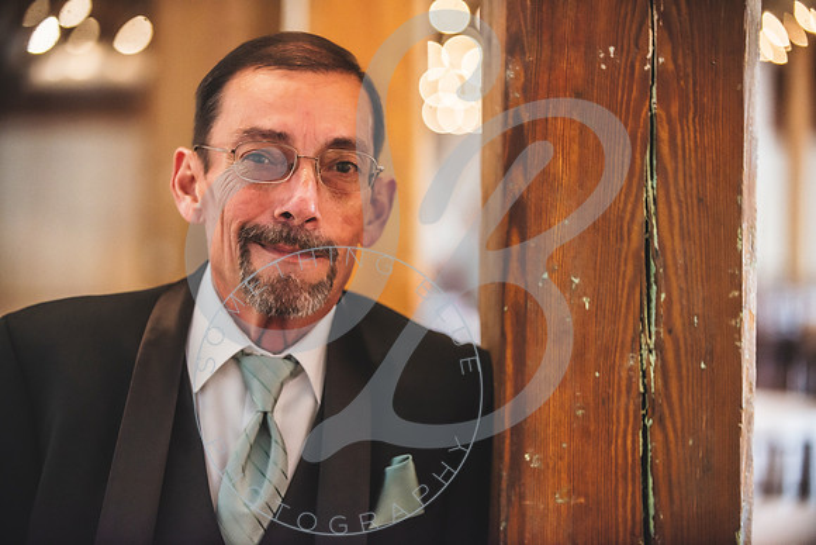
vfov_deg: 14.0
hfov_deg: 20.8
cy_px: 272
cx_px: 408
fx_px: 2222
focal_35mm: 98
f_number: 2.8
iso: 1000
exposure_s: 1/160
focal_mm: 98
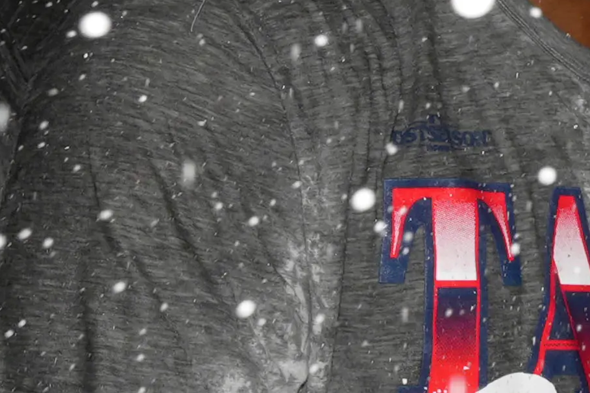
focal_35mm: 199
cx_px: 556
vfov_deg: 6.9
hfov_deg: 10.3
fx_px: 3261
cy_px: 50
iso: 250
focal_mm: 31
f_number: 14
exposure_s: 1/250
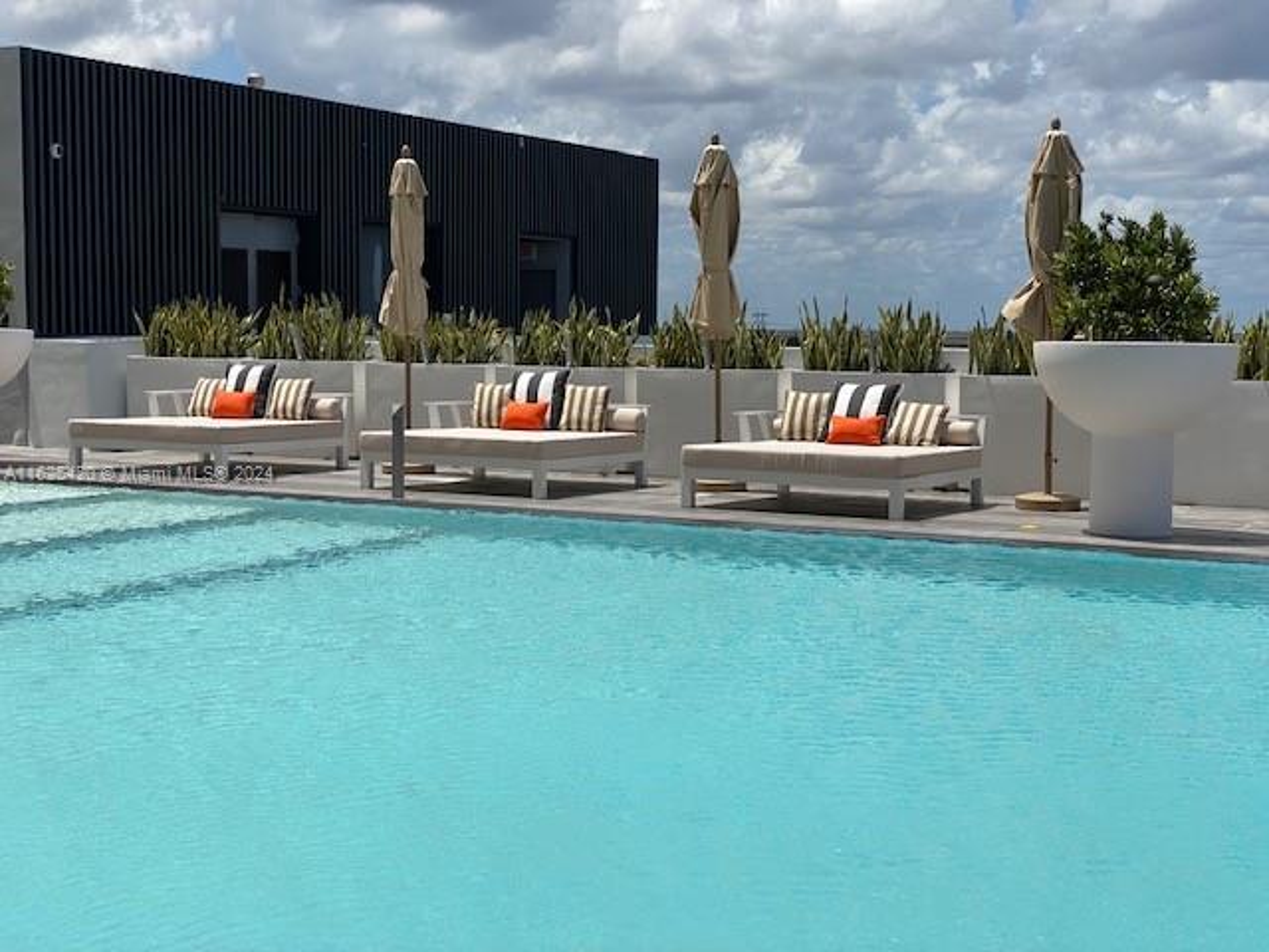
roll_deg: -1.5
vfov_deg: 28.0
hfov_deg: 36.8
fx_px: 1906
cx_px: 634
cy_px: 476
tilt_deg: -4.5
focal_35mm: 52
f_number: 2
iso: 25
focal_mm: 6
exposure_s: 1/3984
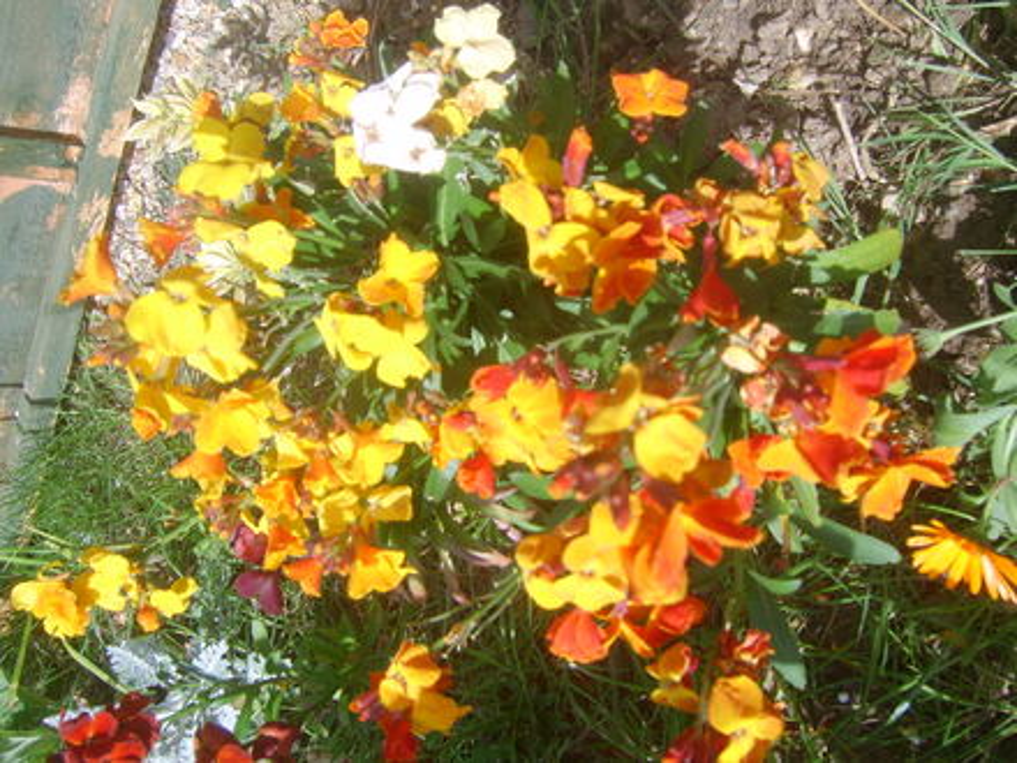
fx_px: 911
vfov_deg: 45.4
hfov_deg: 58.4
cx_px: 508
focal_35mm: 31
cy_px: 382
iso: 50
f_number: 5.6
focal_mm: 8.13
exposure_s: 1/148
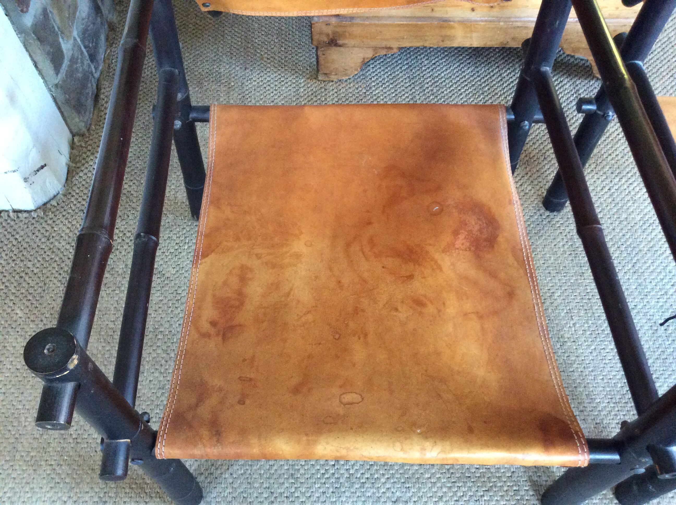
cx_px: 338
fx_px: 624
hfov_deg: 56.9
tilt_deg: -59.8
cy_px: 252
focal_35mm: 32
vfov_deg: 44.1
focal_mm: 3.3
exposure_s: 1/17
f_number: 2.4
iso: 320
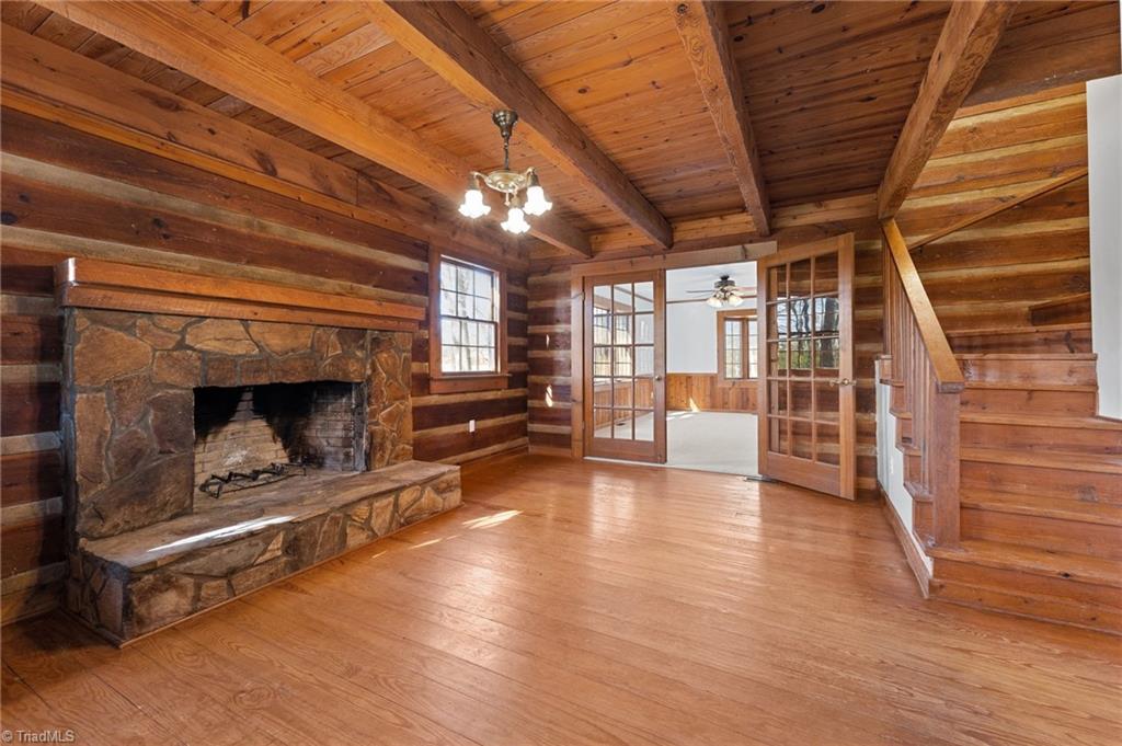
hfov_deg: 104.3
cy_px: 373
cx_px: 561
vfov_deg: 81.1
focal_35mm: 14
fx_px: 436
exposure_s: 1/1.67
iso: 400
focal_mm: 14
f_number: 8
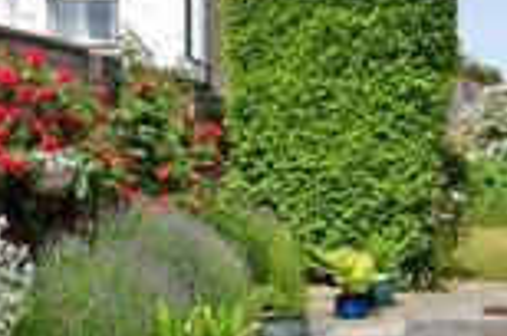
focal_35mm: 64
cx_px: 458
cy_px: 170
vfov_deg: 21.1
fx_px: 899
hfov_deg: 30.1
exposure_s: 1/1000
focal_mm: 10
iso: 500
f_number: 10
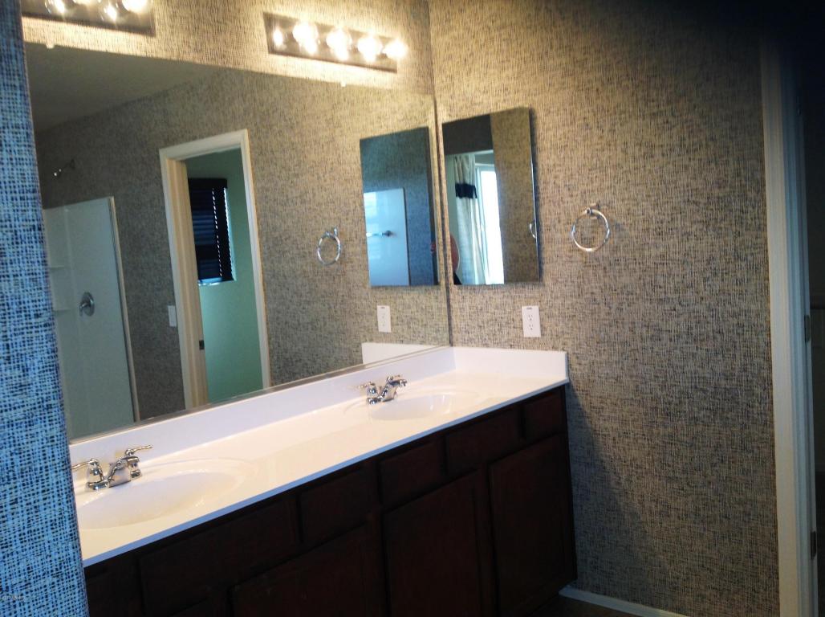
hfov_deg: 52.7
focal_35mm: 35
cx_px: 412
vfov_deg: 40.6
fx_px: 833
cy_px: 308
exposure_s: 1/30
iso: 64
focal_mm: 4.28
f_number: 2.4
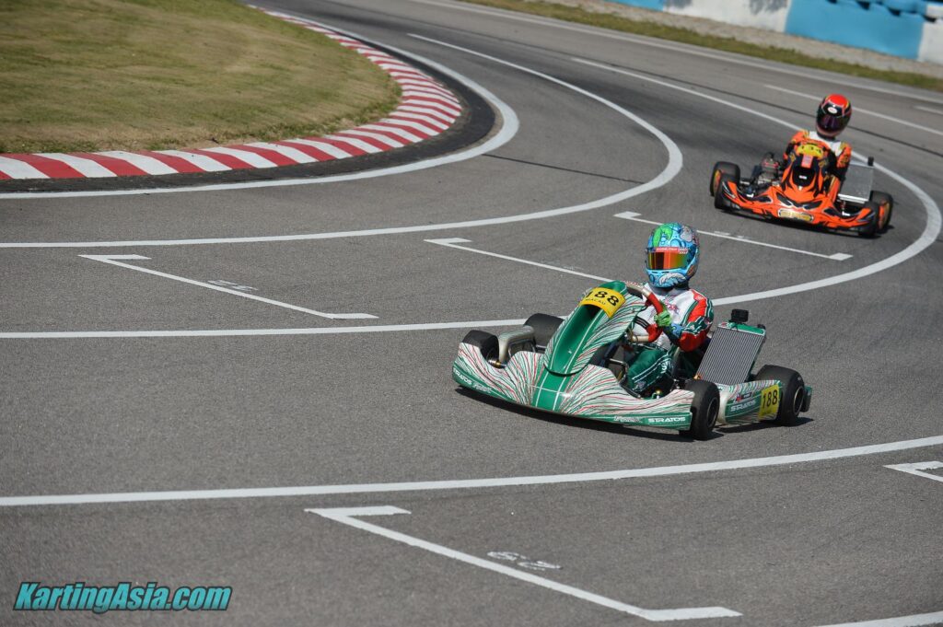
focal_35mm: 155
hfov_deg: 13.3
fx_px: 4057
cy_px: 314
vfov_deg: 8.8
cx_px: 472
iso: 280
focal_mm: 155
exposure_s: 1/8000
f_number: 3.5
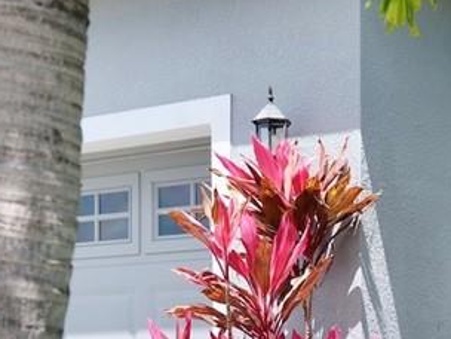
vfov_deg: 14.3
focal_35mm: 100
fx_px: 1303
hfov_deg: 19.2
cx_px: 432
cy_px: 403
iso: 200
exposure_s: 1/800
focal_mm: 23.4
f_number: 4
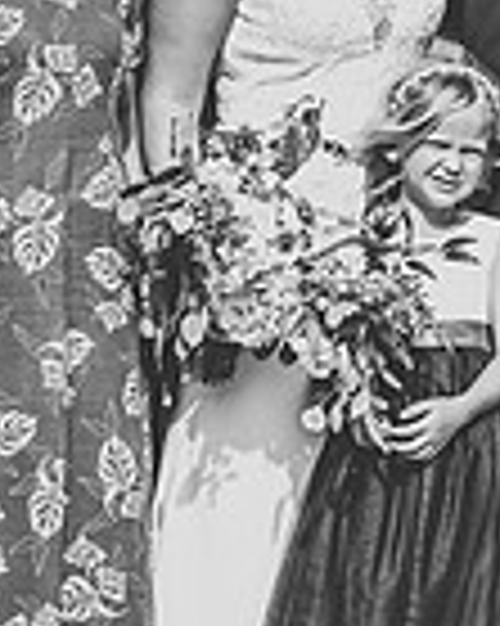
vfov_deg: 7.0
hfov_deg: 5.5
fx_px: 5092
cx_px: 856
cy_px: 97
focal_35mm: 275
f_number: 2.8
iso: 200
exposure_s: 1/2500
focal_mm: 70
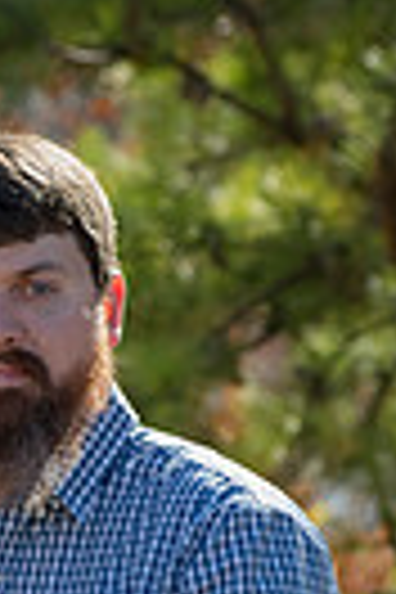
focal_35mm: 381
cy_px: 752
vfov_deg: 5.4
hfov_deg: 3.6
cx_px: -140
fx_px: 6286
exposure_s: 1/640
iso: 400
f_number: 5.6
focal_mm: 112
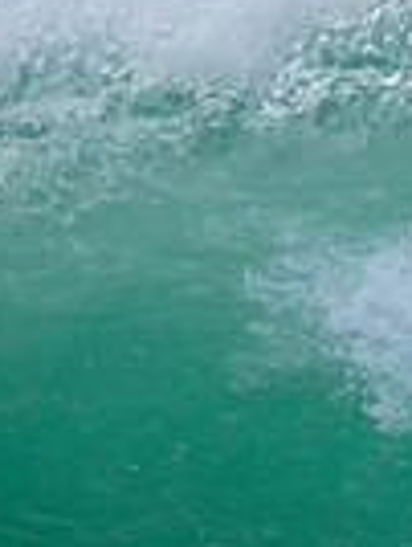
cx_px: 1072
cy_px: 203
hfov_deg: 0.4
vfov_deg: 0.5
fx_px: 61663
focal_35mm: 3898
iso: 1100
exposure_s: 1/2000
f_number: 11
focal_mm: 800
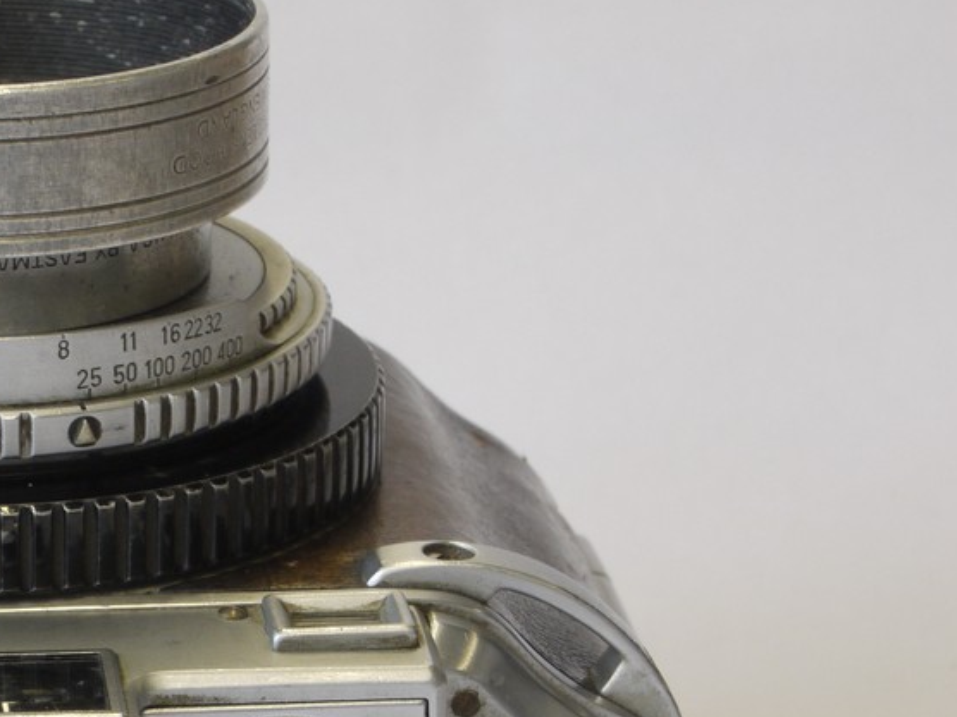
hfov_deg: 11.9
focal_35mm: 164
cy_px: 616
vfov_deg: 9.0
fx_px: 4534
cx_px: -33
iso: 400
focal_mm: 38
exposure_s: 1/13
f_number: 13
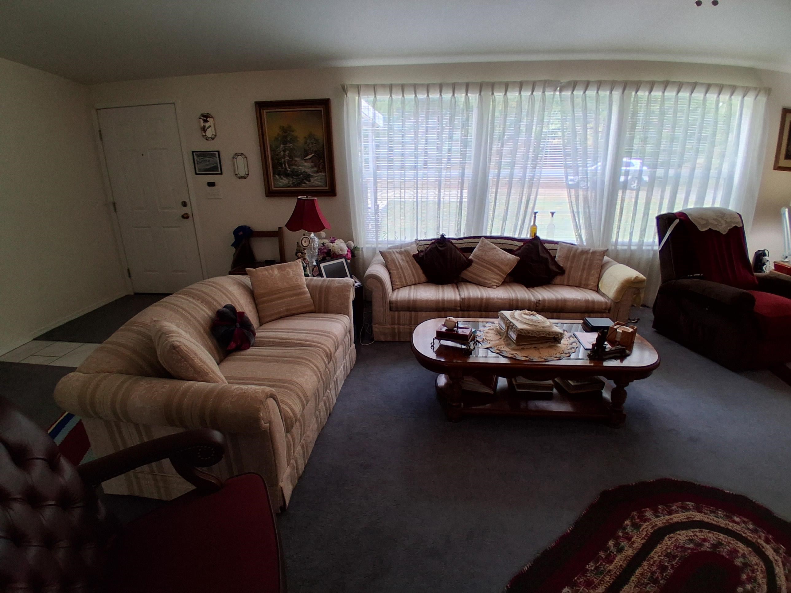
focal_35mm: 17
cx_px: 396
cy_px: 296
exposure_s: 1/50
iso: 100
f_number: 2.2
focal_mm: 1.4
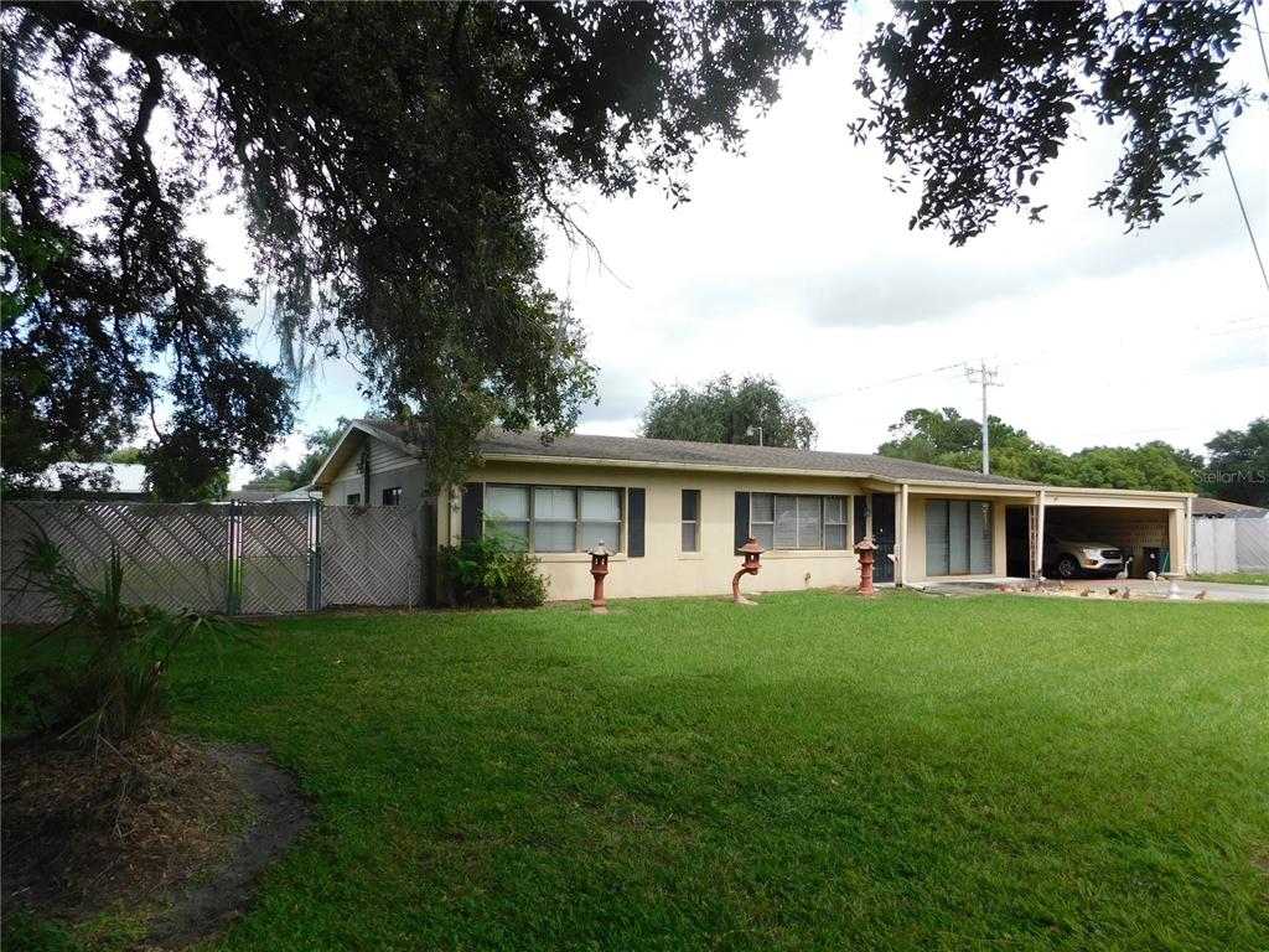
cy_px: 476
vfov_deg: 58.9
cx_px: 634
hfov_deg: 73.9
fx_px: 843
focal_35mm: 23
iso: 125
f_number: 3
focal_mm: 4
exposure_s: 1/640
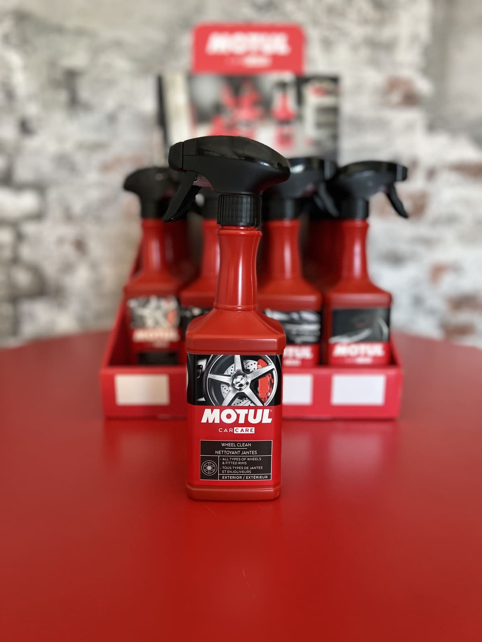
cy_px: 321
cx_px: 241
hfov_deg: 53.1
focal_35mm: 26
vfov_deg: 67.3
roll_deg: -0.5
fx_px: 483
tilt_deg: -9.2
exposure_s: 1/103
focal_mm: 5.7
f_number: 1.5
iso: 125
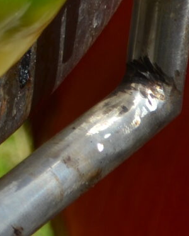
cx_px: -571
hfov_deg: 3.2
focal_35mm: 461
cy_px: -289
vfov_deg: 4.1
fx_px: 3223
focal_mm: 48
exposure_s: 1/320
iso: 100
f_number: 9
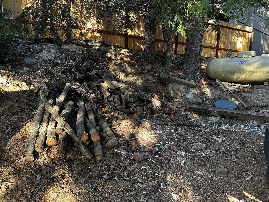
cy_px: 101
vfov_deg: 56.8
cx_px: 134
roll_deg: -3.3
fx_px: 187
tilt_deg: -6.9
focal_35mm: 24
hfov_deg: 71.6
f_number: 1.78
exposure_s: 1/121
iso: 160
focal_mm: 6.86
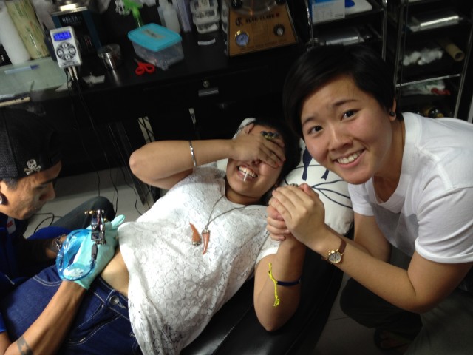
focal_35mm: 35
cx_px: 236
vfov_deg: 40.7
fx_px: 478
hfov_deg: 52.6
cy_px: 178
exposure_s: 1/20
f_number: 2.4
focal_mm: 4.28
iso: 80
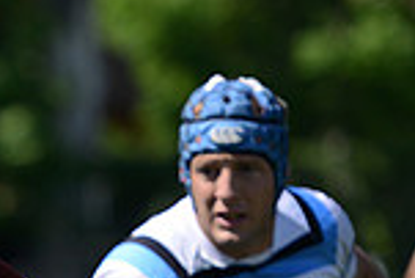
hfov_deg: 3.5
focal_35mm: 595
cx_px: -107
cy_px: 489
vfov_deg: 2.3
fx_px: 6865
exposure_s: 1/2000
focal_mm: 155
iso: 250
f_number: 2.8
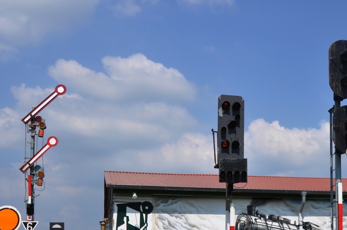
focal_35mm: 62
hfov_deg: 31.8
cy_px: 195
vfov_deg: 21.5
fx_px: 597
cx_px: 259
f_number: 9.5
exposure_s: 1/350
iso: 200
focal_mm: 24
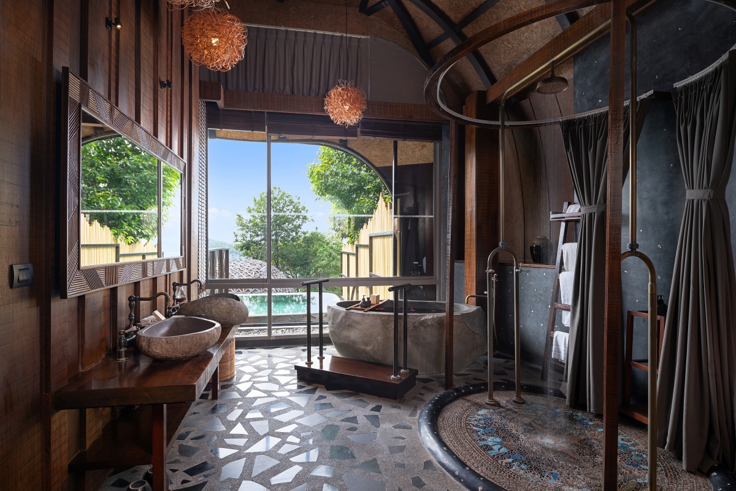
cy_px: 246
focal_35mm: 19
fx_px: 388
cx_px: 368
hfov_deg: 86.9
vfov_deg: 64.6
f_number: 8
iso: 320
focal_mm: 19
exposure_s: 1/50
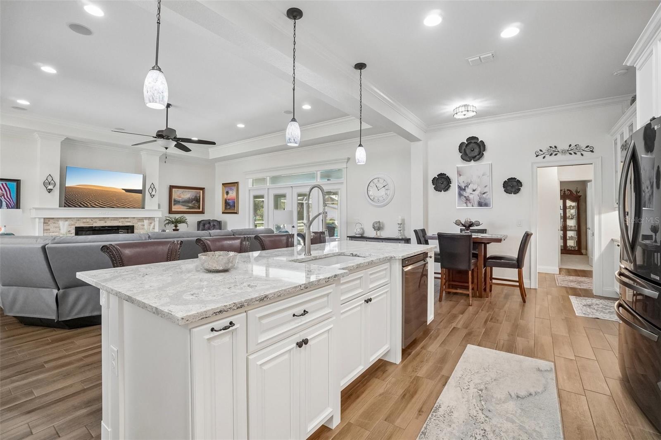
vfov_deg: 77.3
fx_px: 275
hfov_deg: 100.4
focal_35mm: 15
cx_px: 330
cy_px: 220
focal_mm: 10
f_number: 8
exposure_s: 1/30
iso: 640
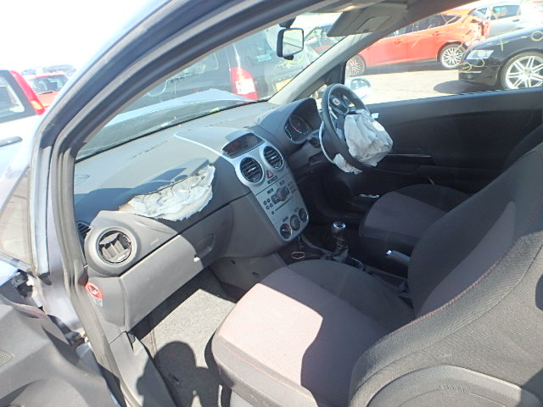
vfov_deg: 63.4
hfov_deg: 79.0
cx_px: 272
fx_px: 329
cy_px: 204
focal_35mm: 21
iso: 125
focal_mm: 3.7
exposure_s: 1/200
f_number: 3.5
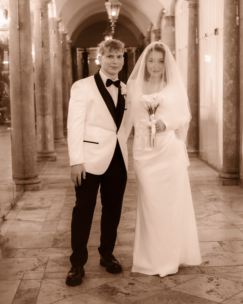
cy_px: 154
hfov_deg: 25.1
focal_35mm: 61
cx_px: 124
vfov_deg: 31.1
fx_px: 546
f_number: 1.4
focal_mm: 23
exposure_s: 1/160
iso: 2000
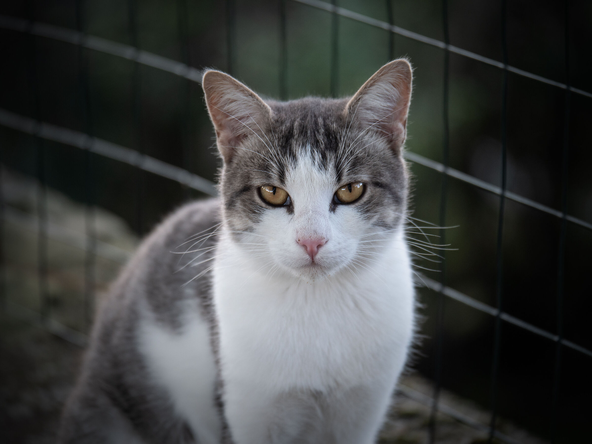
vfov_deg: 7.4
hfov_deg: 9.9
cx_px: 296
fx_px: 3420
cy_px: 222
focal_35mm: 200
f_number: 2.8
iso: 400
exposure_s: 1/60
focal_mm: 100
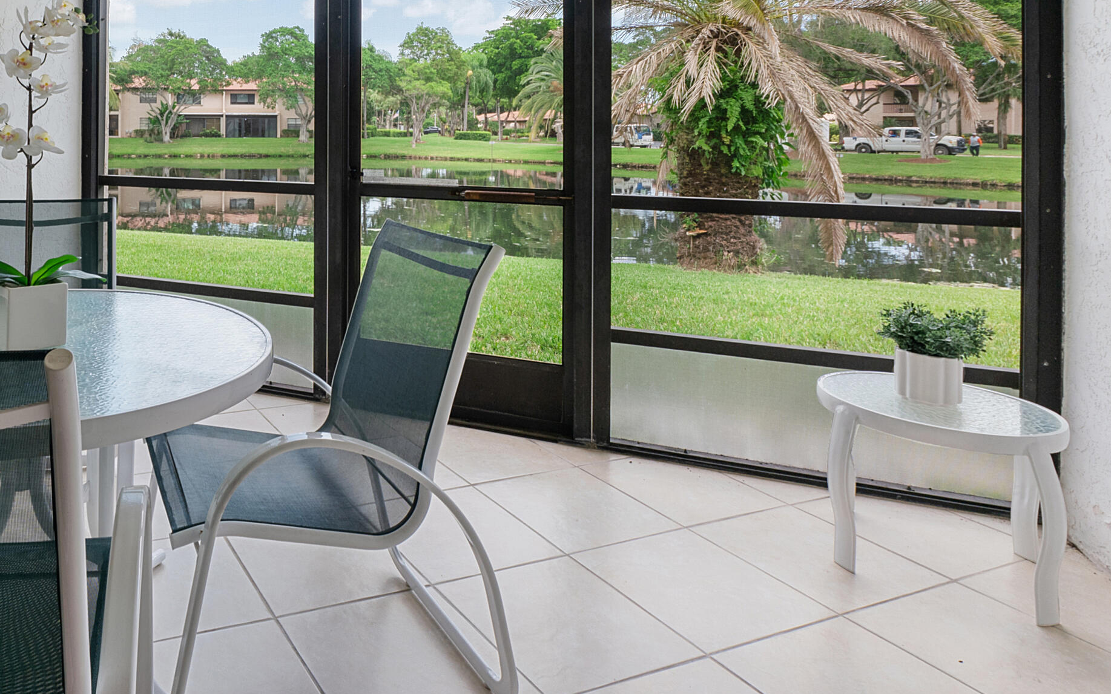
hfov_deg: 66.6
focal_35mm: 25
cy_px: 120
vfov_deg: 46.2
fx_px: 757
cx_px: 240
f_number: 9
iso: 320
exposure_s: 1/100
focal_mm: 10
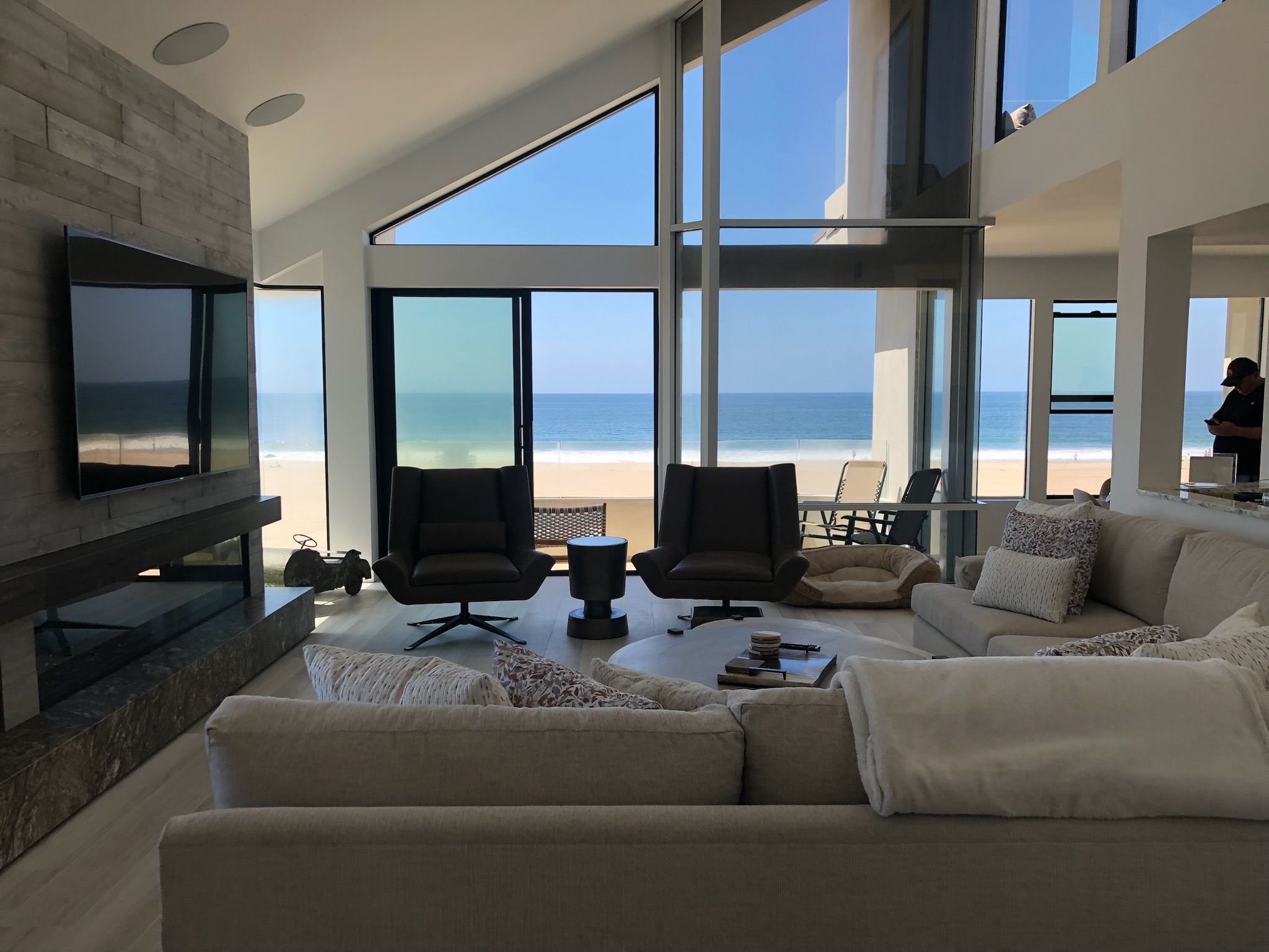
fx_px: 1026
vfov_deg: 49.7
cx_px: 634
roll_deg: +1.5
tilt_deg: -6.1
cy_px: 476
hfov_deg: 63.4
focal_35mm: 28
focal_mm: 4
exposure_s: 1/810
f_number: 1.8
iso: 20
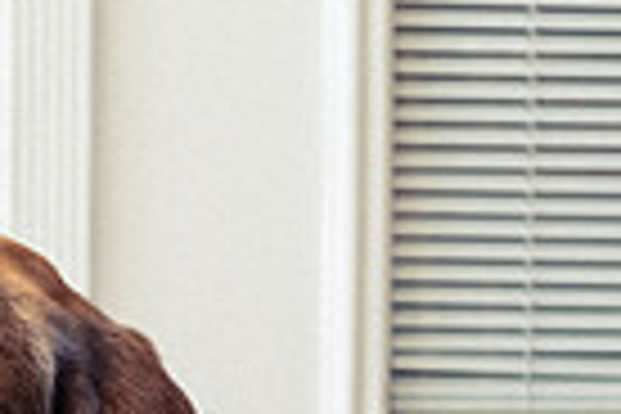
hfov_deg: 9.6
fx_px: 3674
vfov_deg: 6.3
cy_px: 793
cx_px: 91
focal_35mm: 213
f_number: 5.6
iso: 400
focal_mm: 32
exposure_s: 1/125
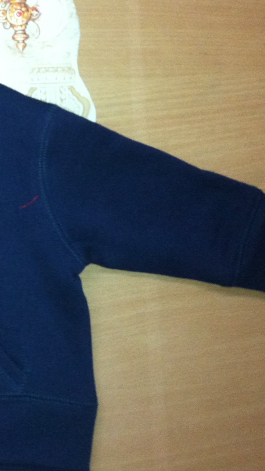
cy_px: 155
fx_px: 962
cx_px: -84
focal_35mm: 77
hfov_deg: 15.0
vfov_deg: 27.3
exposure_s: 1/15
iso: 250
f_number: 2.8
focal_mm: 3.85
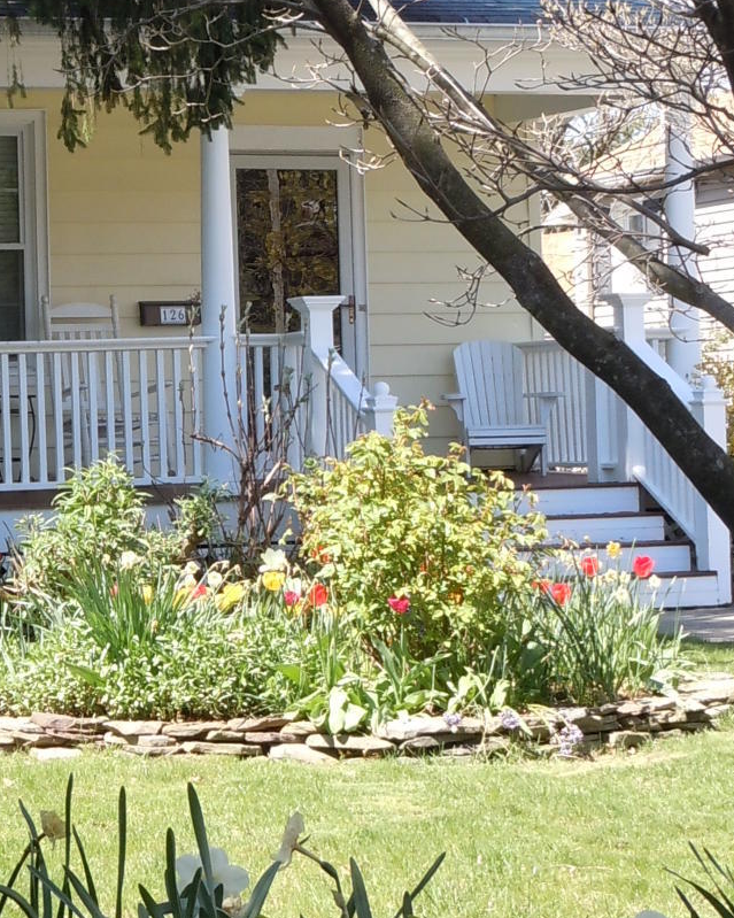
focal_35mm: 110
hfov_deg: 13.9
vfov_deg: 17.4
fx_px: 2988
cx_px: 78
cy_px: 291
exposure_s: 1/125
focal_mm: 8.1
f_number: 4.6
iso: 100
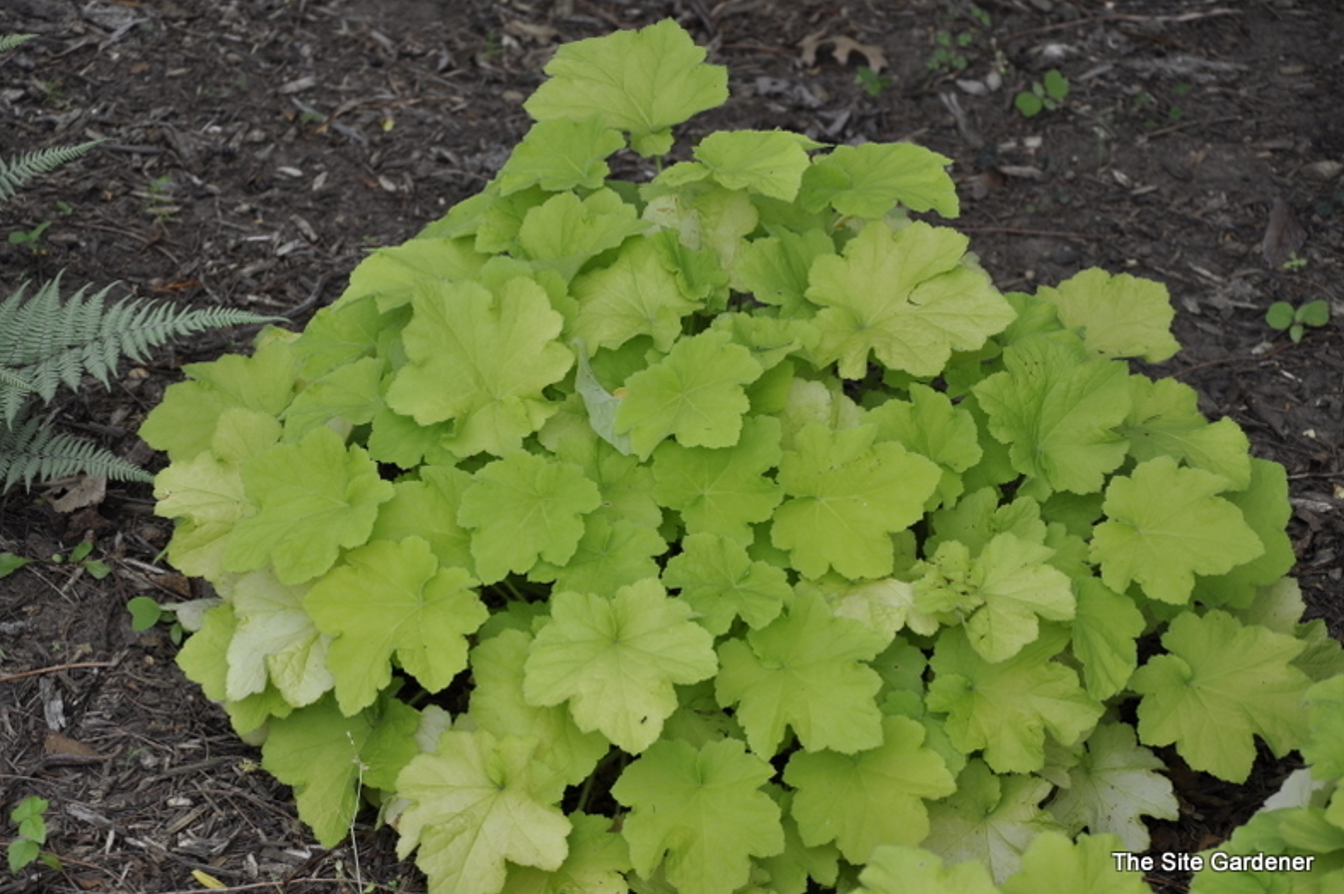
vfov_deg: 10.6
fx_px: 4831
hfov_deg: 15.8
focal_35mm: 130
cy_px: 450
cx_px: 665
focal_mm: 85
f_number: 7.1
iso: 200
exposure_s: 1/200
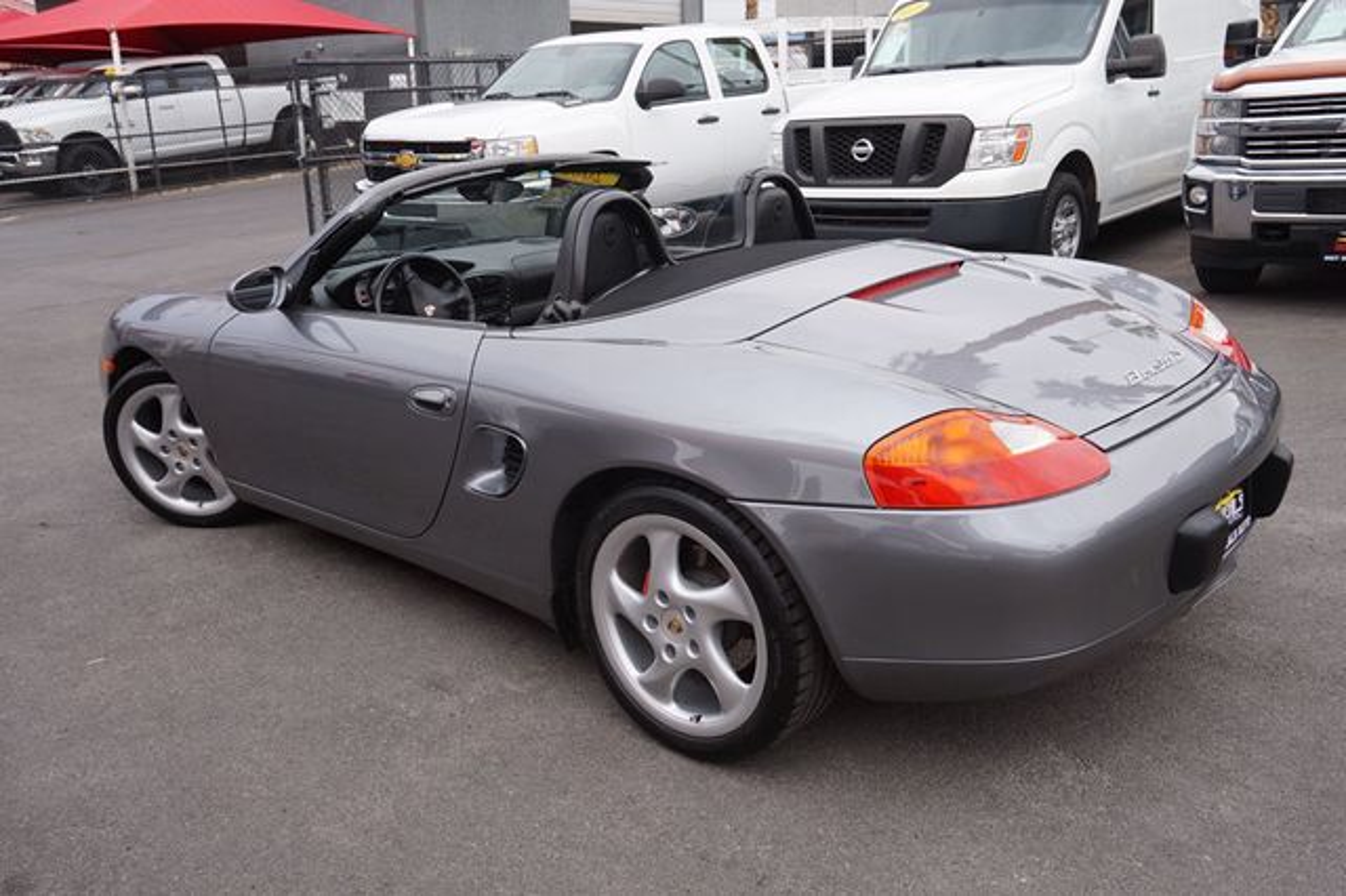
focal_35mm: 30
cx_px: 673
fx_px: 1121
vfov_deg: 43.6
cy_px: 448
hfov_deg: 62.0
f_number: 7.1
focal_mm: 20
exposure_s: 1/100
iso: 100
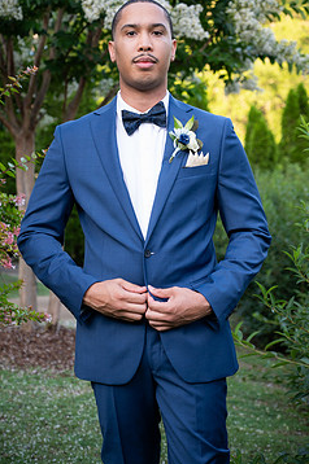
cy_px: 191
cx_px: 140
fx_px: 1135
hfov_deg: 15.5
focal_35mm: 88
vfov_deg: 23.1
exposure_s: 1/250
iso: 640
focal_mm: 70
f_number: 4
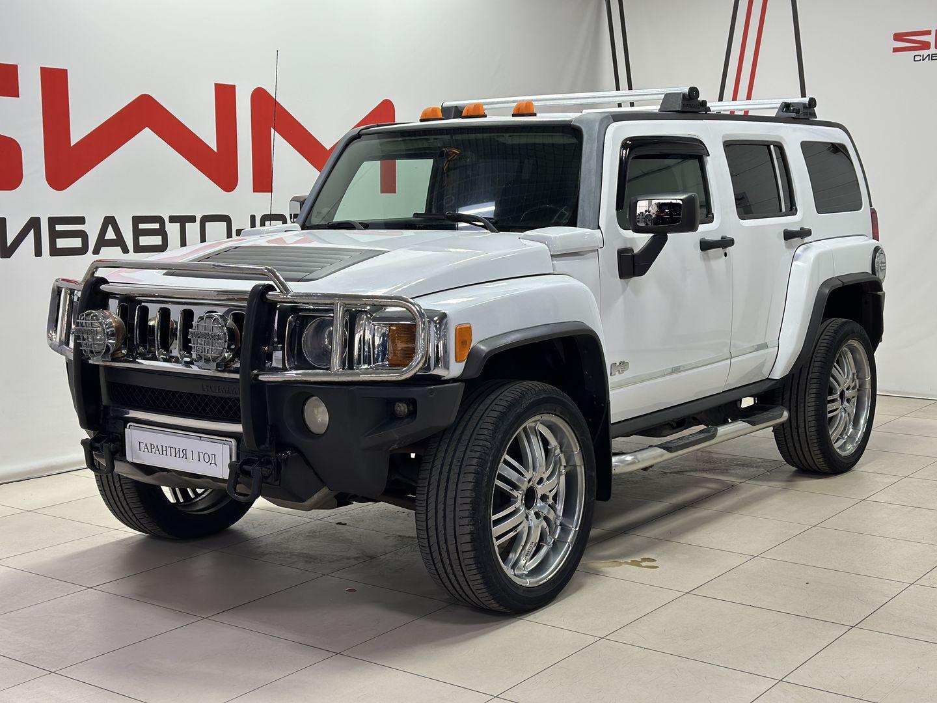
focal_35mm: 48
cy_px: 352
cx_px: 468
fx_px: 1299
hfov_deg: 39.7
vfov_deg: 30.3
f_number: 1.78
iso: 100
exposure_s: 1/100
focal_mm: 6.86
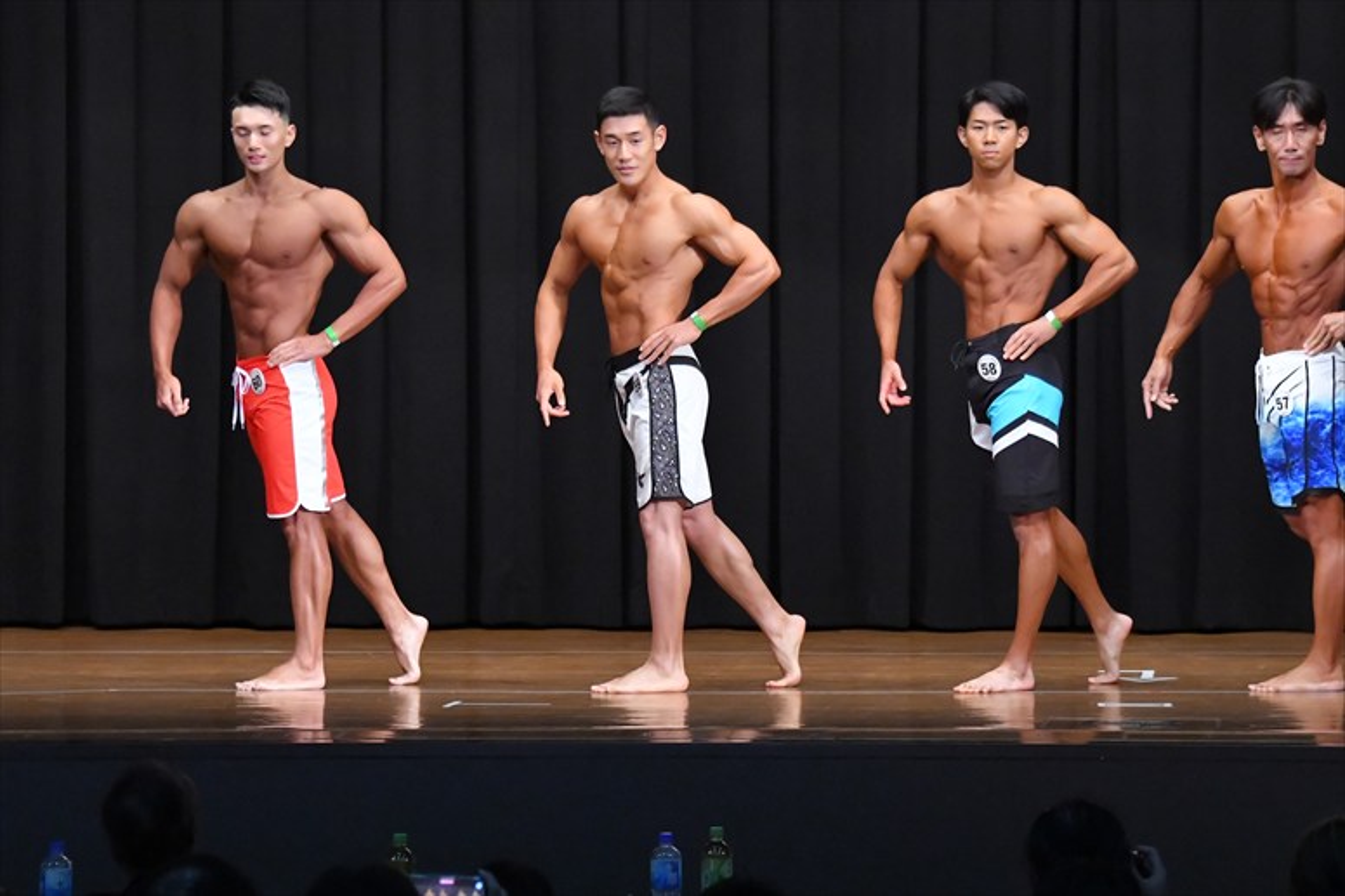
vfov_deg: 7.5
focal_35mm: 183
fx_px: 6834
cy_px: 448
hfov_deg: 11.2
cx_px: 672
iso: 8000
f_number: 5.6
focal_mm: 122
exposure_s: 1/400
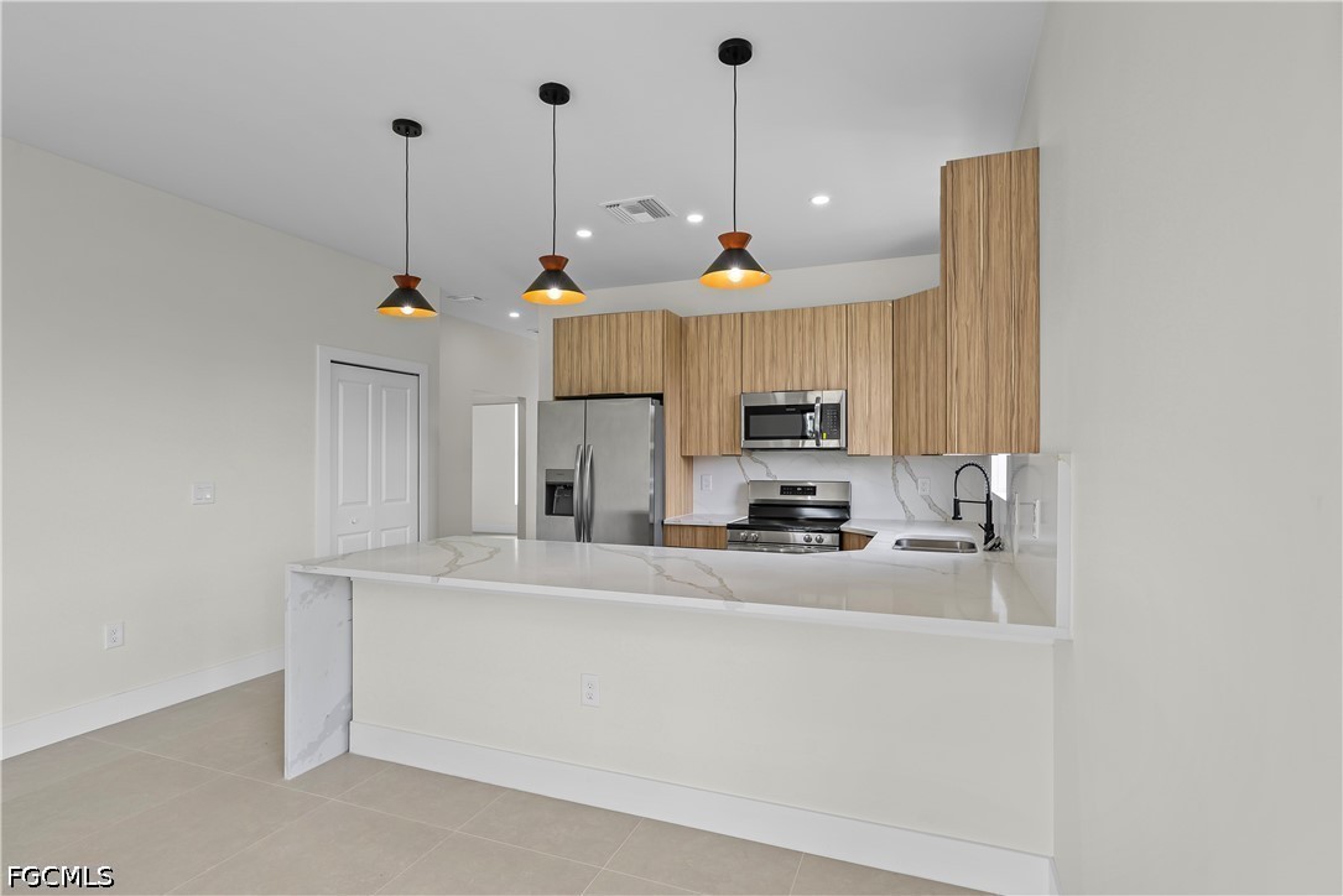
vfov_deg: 70.5
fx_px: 634
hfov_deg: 93.3
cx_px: 672
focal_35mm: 17
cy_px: 448
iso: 200
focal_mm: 17
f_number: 9
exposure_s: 1/8
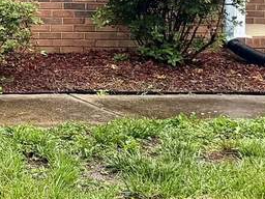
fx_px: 919
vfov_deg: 12.0
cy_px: -63
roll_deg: -0.4
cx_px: -366
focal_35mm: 120
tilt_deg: +0.4
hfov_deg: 12.8
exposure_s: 1/715
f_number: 1.78
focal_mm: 6.76
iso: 100
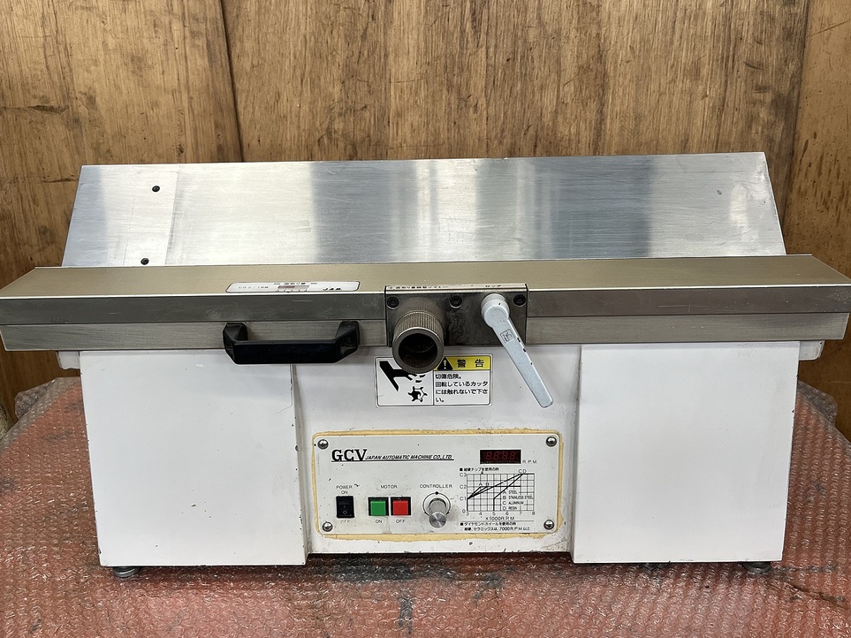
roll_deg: +2.2
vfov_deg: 51.3
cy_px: 330
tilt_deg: -24.3
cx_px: 423
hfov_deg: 65.3
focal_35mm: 27
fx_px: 664
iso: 100
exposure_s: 1/121
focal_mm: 5.1
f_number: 1.6
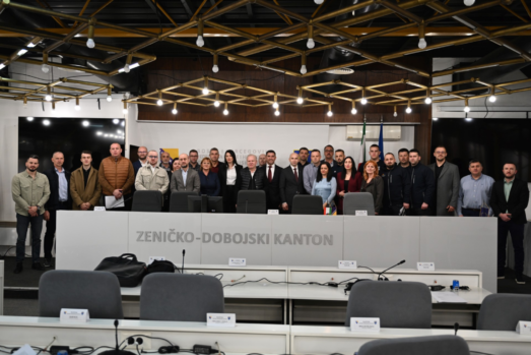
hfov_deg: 62.8
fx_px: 435
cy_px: 178
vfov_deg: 44.3
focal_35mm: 30
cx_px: 266
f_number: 2.8
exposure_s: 1/125
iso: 720
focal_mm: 29.5
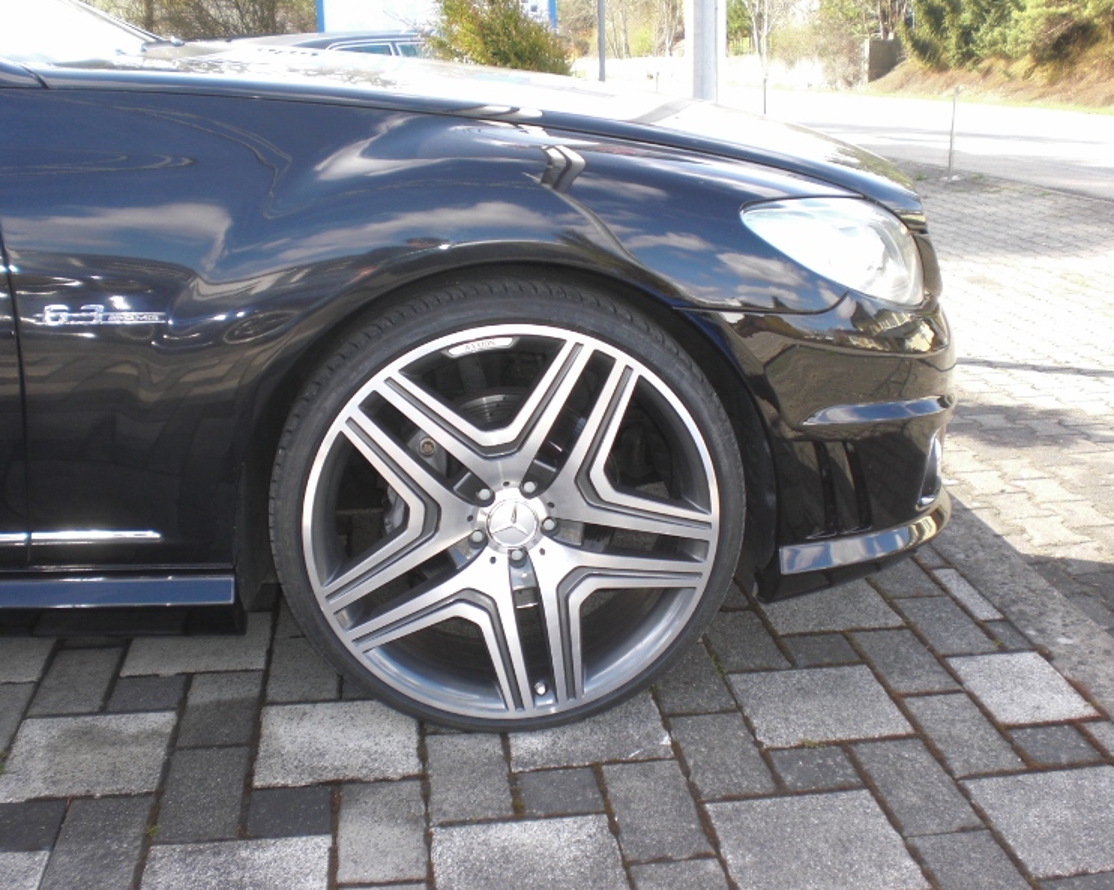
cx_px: 549
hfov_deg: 45.8
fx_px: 1318
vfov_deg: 37.3
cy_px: 447
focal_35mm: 40
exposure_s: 1/100
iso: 64
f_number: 3.1
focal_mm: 6.3
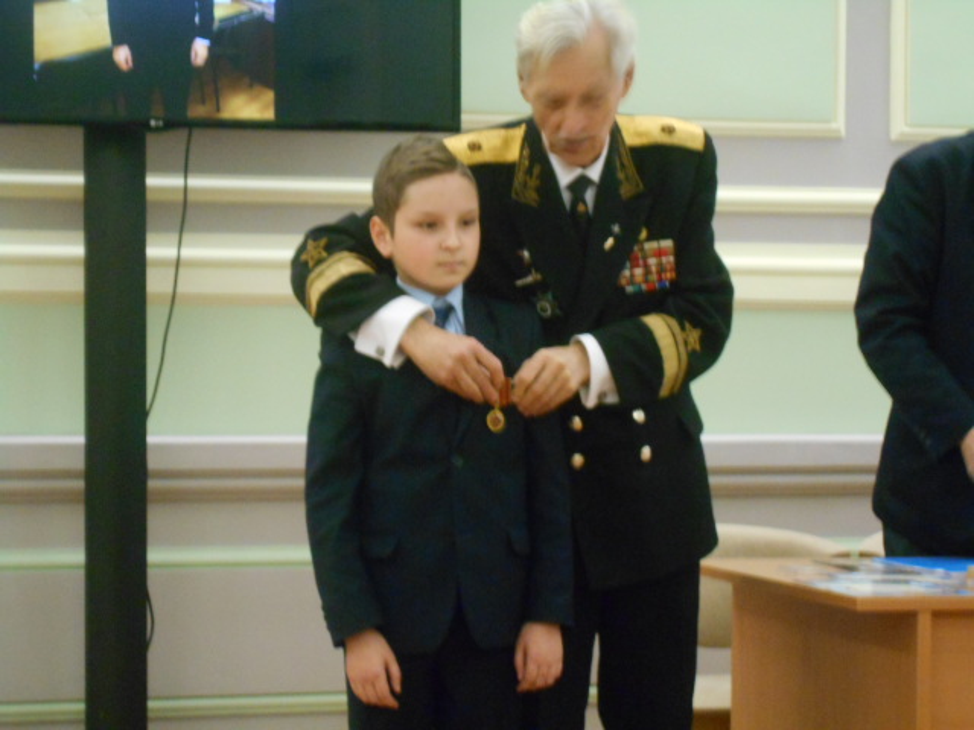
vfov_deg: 14.9
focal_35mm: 99
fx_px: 2786
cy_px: 365
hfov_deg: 19.8
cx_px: 487
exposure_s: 1/20
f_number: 5.5
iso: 800
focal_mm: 17.6
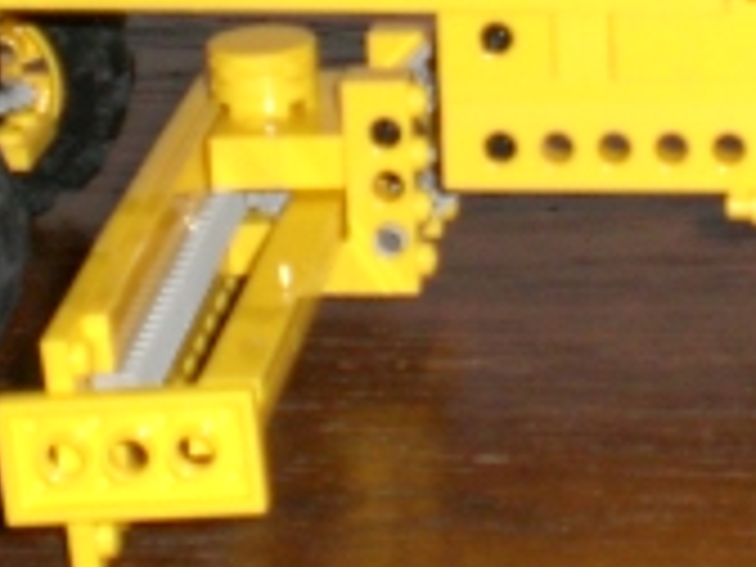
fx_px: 3167
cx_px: 724
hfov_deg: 13.5
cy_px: -94
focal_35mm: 145
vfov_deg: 10.1
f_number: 3.1
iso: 200
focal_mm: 6.3
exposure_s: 1/60
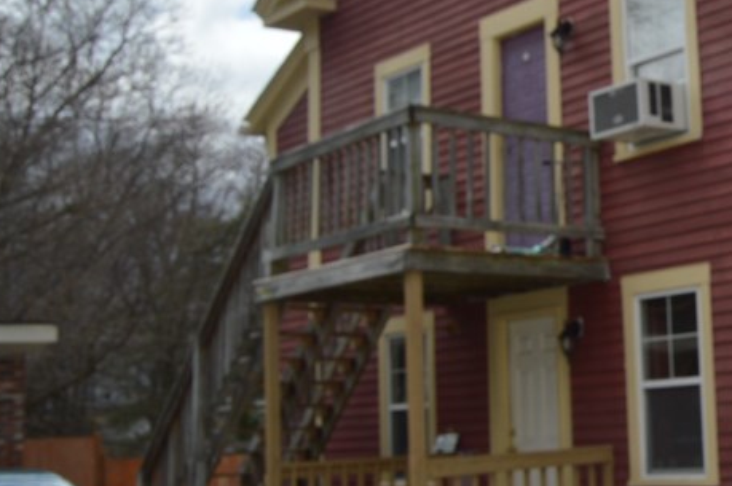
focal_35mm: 64
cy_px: 207
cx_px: 817
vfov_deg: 21.2
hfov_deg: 28.4
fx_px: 1300
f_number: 10
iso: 100
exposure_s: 1/200
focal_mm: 18
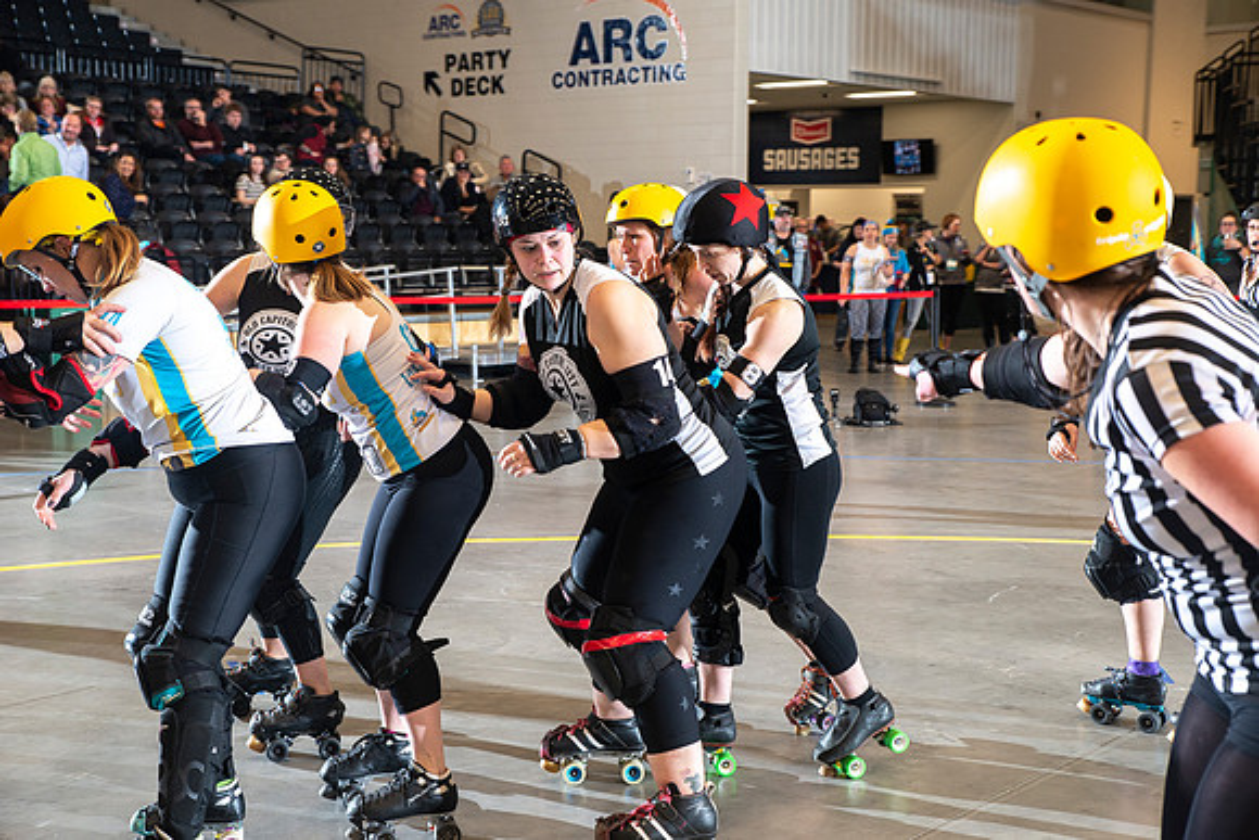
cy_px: 420
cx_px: 630
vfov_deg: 27.0
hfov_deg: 39.6
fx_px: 1749
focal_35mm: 50
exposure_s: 1/160
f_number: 5.6
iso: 500
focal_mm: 50
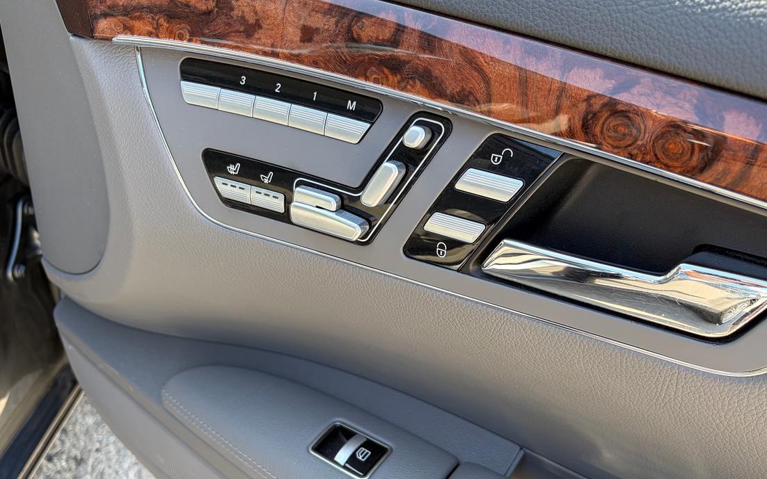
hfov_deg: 59.6
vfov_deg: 39.2
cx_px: 406
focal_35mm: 32
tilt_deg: -40.9
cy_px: 302
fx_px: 669
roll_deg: -10.0
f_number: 1.6
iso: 50
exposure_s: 1/175
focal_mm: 5.96
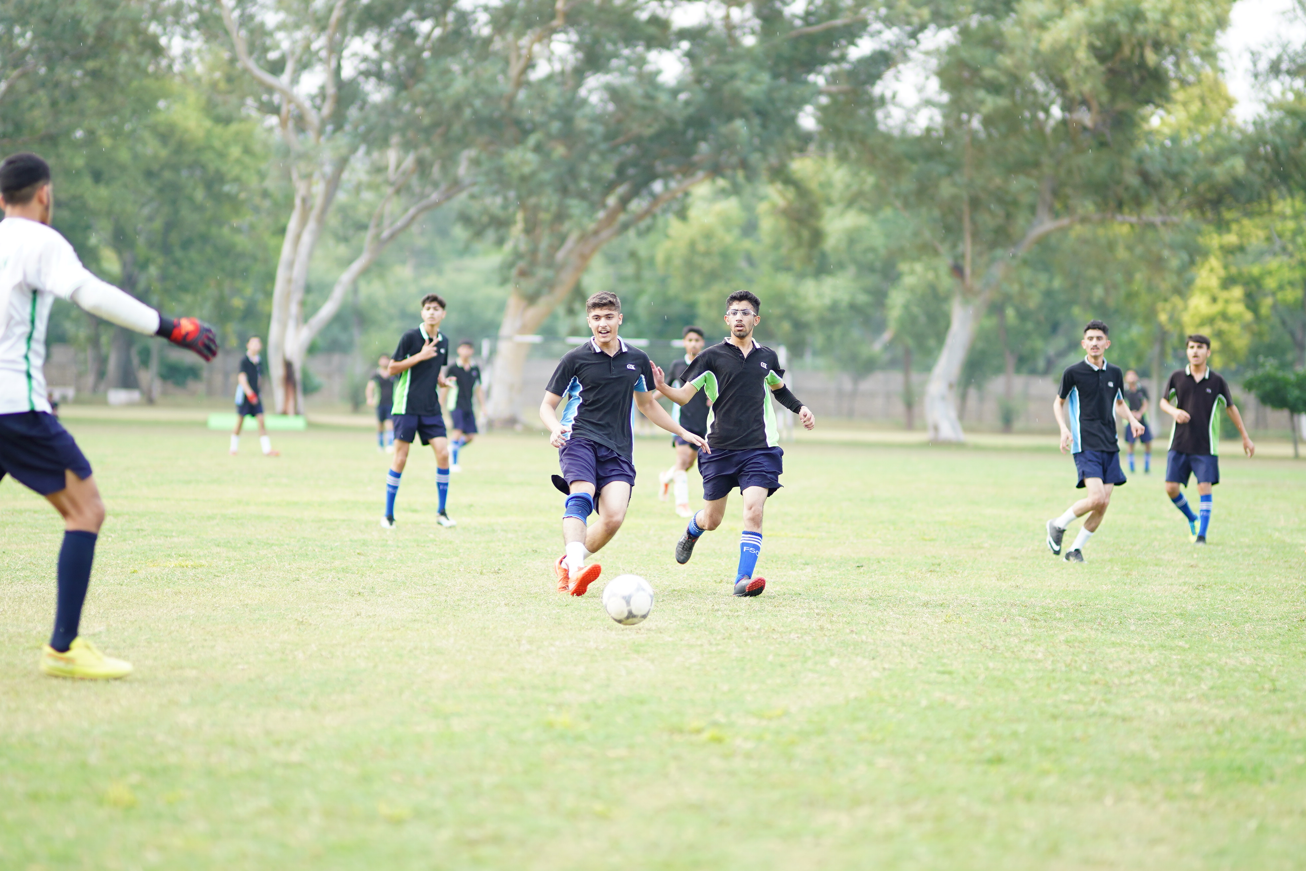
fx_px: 4607
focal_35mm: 127
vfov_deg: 10.8
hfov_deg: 16.1
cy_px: 436
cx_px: 653
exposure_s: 1/500
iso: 160
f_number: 1.4
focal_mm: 85
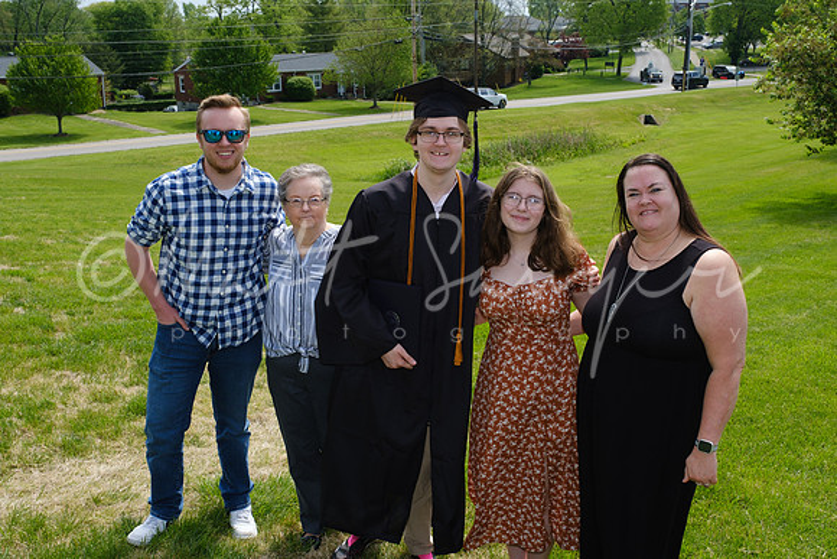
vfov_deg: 38.9
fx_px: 791
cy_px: 280
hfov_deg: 55.8
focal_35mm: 34
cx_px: 418
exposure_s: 1/500
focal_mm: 22.7
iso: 200
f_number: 5.6
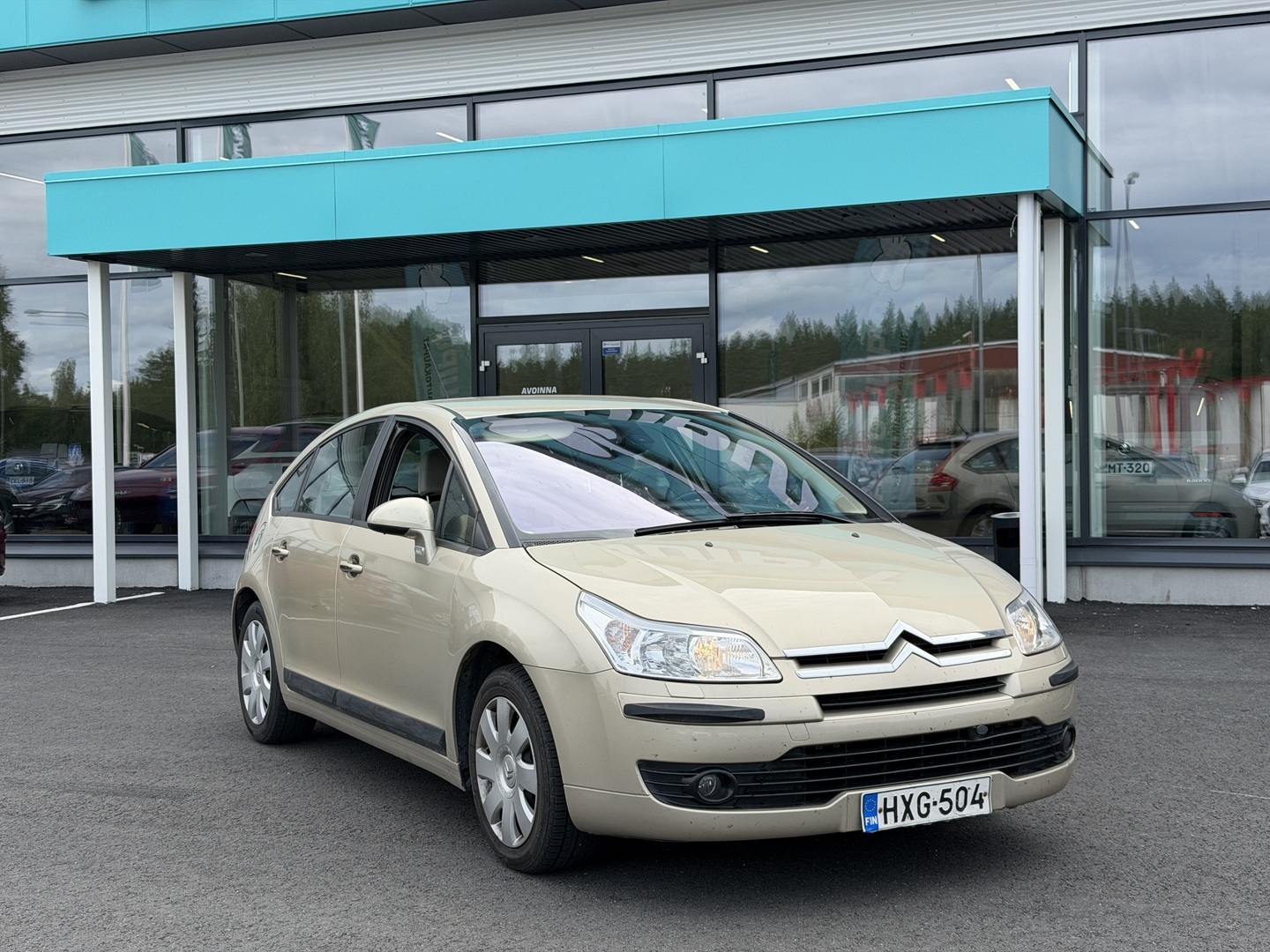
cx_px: 635
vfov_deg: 30.3
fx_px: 1761
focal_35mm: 48
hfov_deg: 39.7
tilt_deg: -0.9
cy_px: 476
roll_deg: +0.1
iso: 64
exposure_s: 1/2088
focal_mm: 6.76
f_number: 1.78
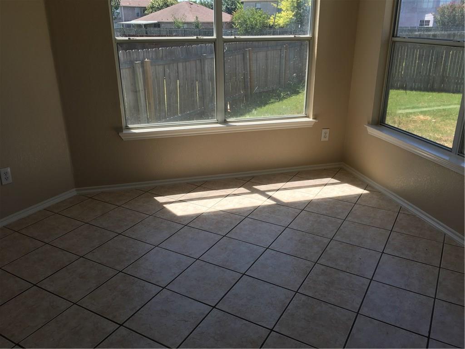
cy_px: 174
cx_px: 232
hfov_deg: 61.7
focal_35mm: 29
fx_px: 390
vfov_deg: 48.2
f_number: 2.2
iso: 25
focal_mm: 4.15
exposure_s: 1/353
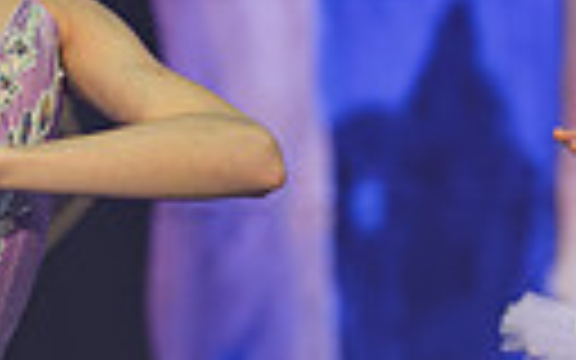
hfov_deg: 3.7
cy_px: 272
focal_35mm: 563
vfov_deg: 2.3
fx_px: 8838
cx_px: -86
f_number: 2.8
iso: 1600
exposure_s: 1/320
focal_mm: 122
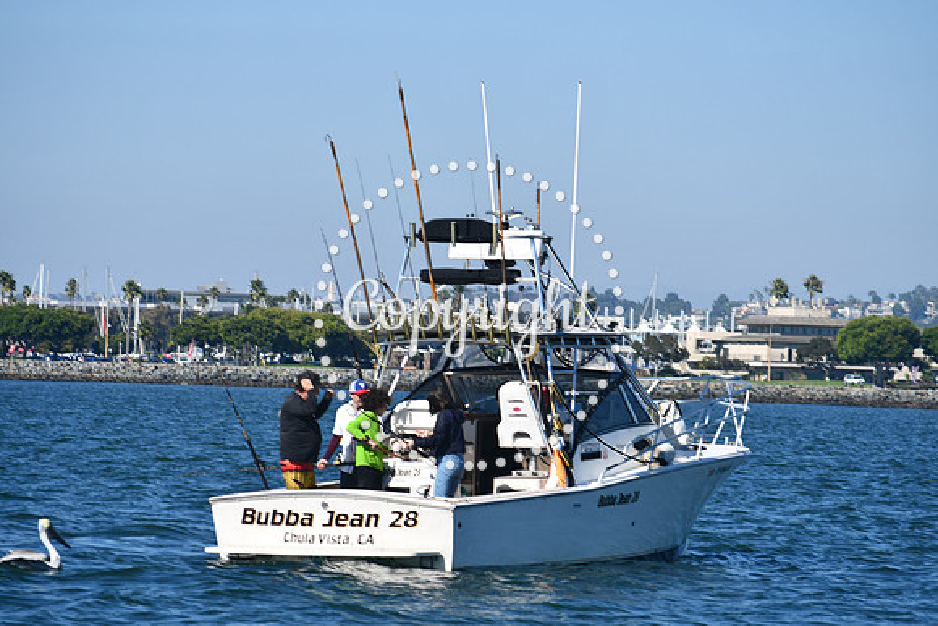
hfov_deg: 9.1
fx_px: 5864
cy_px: 313
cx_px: 469
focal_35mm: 225
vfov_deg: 6.1
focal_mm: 150
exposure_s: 1/500
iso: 100
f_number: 8
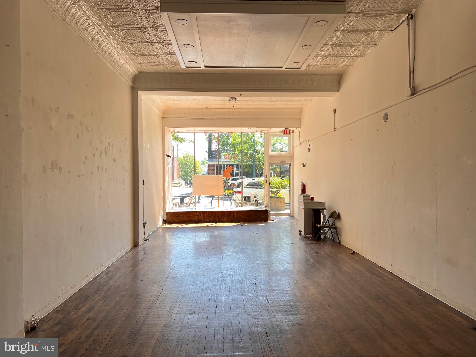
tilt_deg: -0.4
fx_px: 358
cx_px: 238
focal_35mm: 26
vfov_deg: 53.1
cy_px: 178
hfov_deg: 67.3
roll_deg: +0.5
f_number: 1.5
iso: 50
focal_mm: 5.7
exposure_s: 1/171
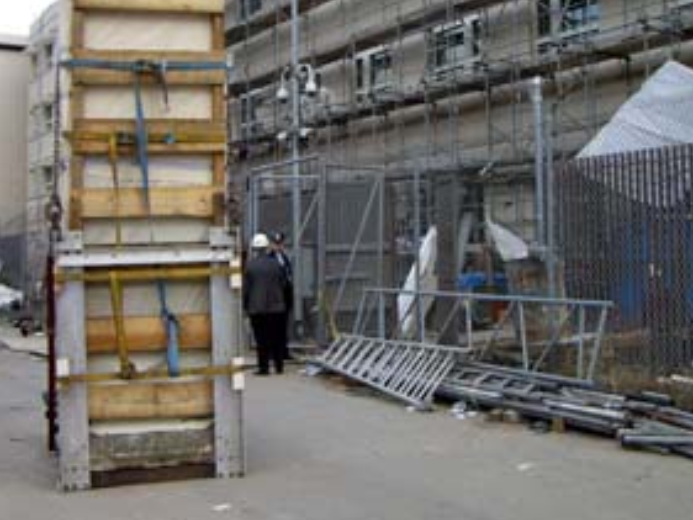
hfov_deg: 35.5
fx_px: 1082
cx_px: 365
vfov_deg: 27.0
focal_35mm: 54
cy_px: 197
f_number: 2.7
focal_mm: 6.2
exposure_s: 1/320
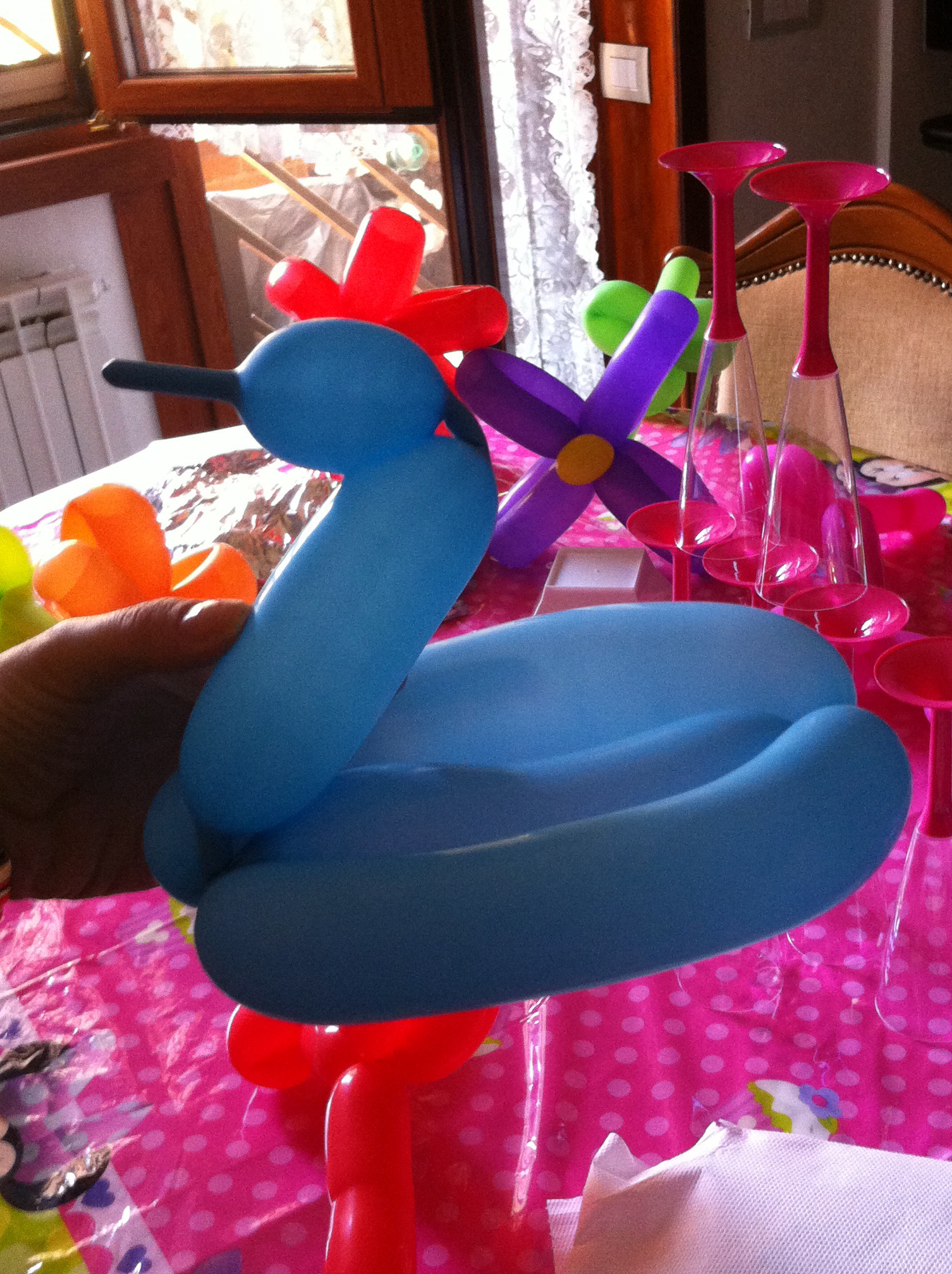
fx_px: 1654
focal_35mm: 45
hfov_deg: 32.1
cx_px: 549
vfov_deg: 42.1
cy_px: 665
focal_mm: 3.85
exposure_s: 1/15
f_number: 2.8
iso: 250
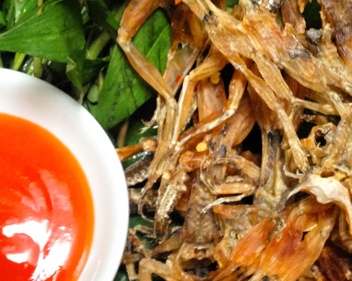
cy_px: 120
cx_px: 232
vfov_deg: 18.5
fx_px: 864
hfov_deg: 22.9
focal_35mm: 83
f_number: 2.4
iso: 160
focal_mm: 4.12
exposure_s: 1/20
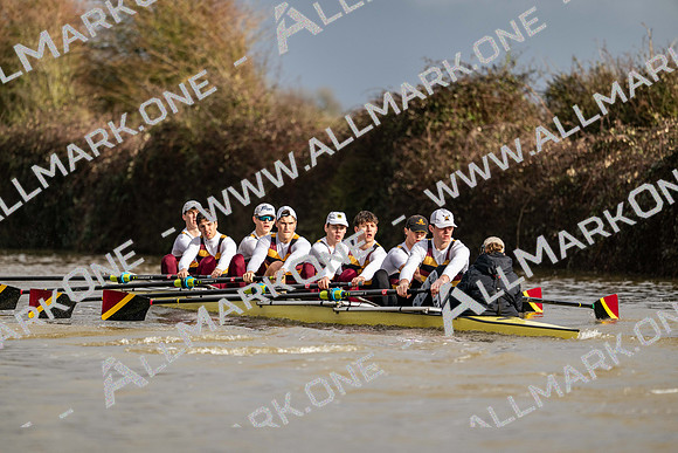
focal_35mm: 400
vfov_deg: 3.4
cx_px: 339
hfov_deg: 5.2
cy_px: 226
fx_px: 7535
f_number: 4.5
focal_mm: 400
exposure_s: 1/1600
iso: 280
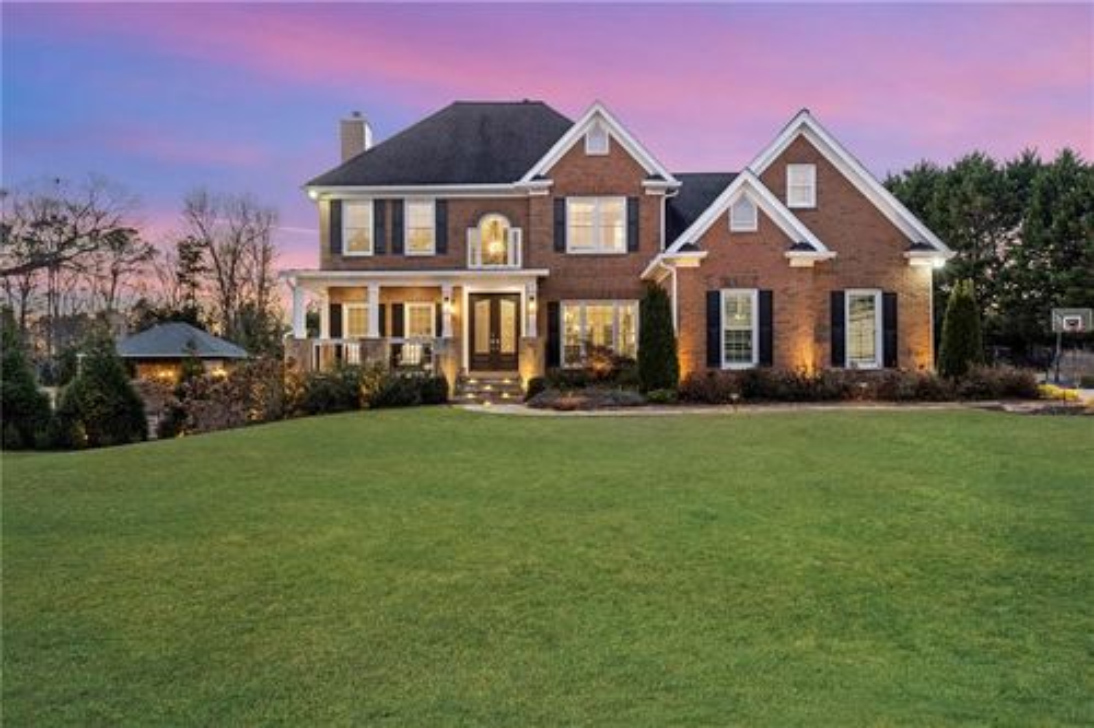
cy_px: 364
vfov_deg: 41.1
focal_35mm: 32
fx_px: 972
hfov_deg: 58.7
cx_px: 547
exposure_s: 1/4
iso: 500
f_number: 8
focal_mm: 32
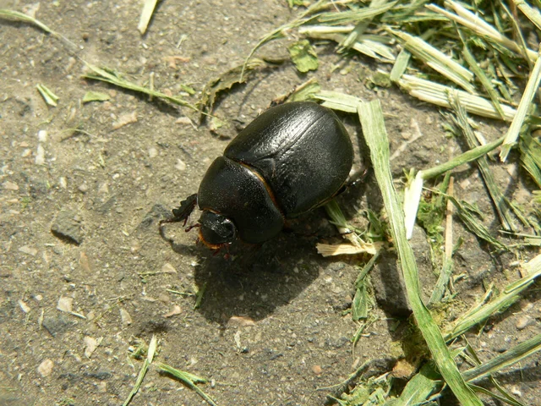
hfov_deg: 32.2
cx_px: 270
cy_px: 203
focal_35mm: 60
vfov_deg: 24.4
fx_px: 938
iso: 80
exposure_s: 1/400
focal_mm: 9.9
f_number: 4
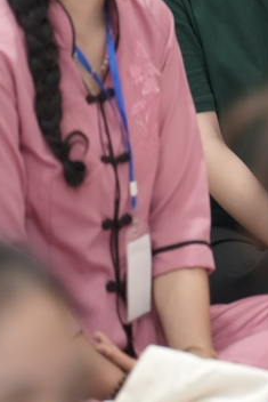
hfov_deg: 3.3
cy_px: -30
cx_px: 325
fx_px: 4629
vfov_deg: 5.0
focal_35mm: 415
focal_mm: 150
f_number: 2.8
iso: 4000
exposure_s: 1/200
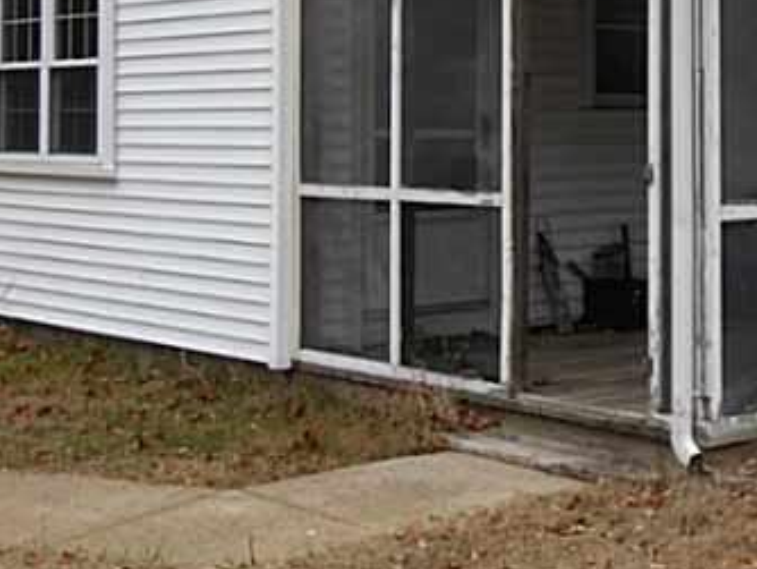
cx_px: 723
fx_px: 1729
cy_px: 27
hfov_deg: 23.8
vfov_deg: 18.3
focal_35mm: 79
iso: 80
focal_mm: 6
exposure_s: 1/50
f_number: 3.5
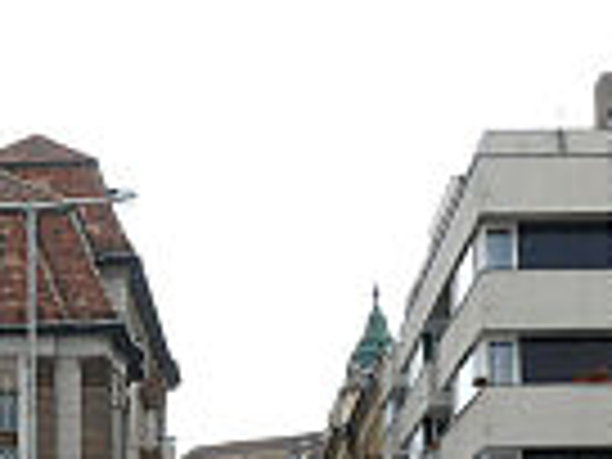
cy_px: 526
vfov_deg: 12.5
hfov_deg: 16.3
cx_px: -108
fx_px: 2051
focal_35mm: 116
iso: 100
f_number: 5.6
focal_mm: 7.4
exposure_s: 1/250
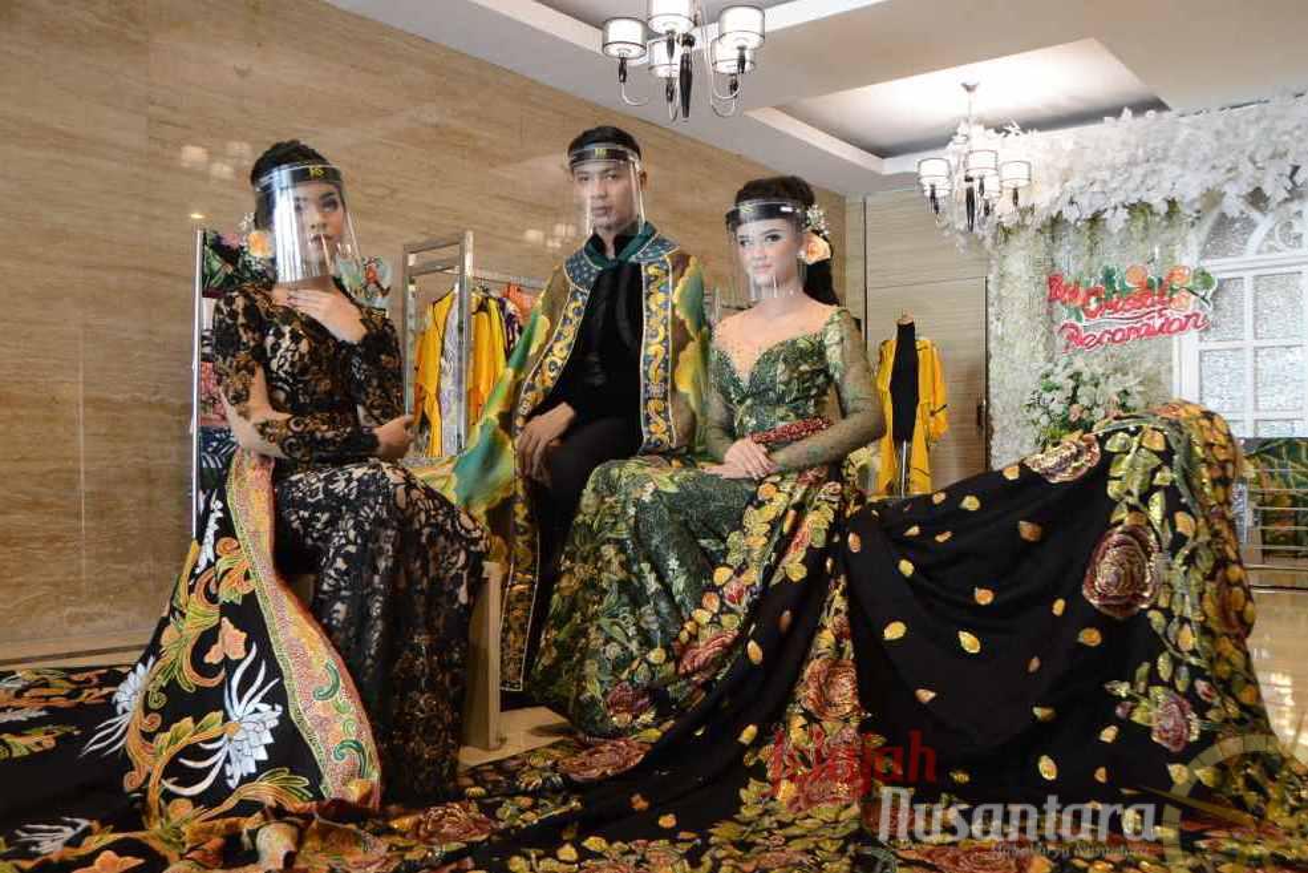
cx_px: 654
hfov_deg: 61.9
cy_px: 436
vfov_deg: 43.6
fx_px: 1090
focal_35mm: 30
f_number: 3.5
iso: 1600
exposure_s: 1/40
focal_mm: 20
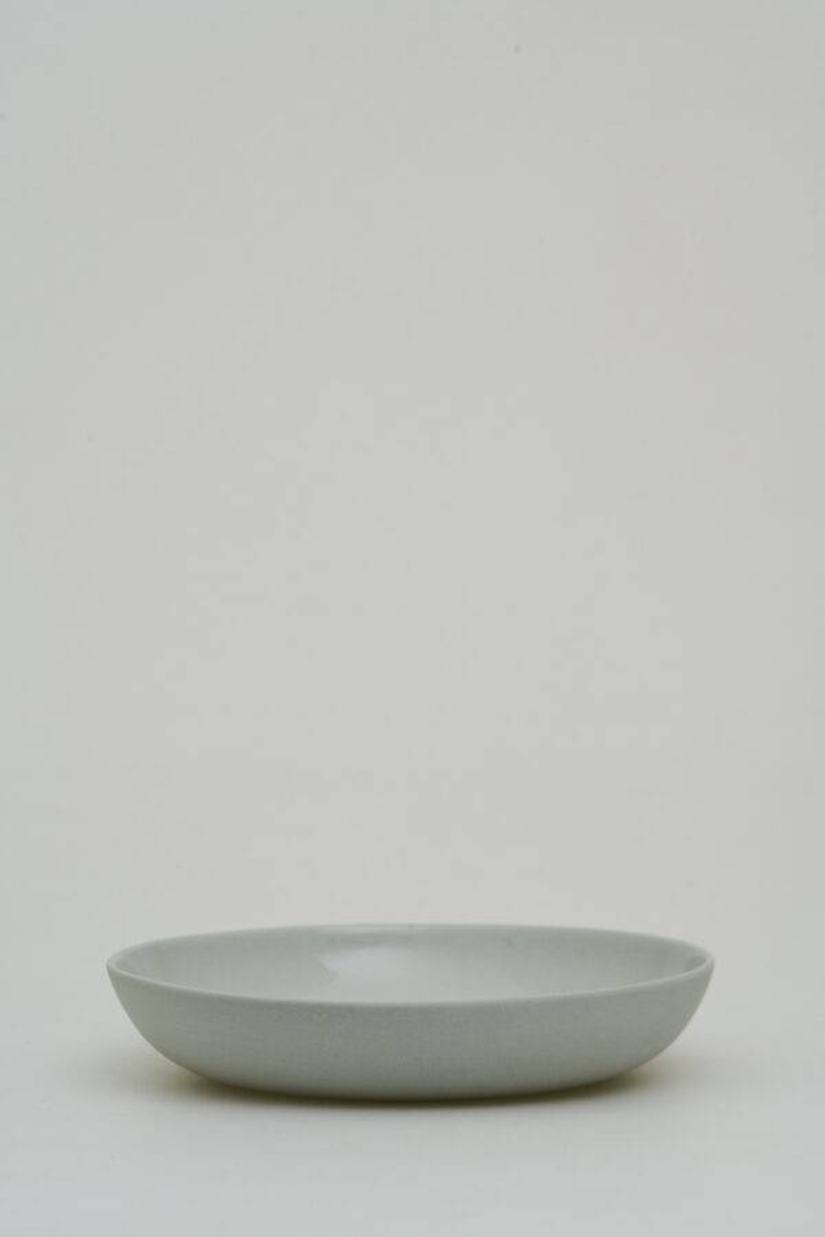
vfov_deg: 22.6
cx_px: 412
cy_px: 618
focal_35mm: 90
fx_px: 3094
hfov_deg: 15.2
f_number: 11
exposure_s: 1/100
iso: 500
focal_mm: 90
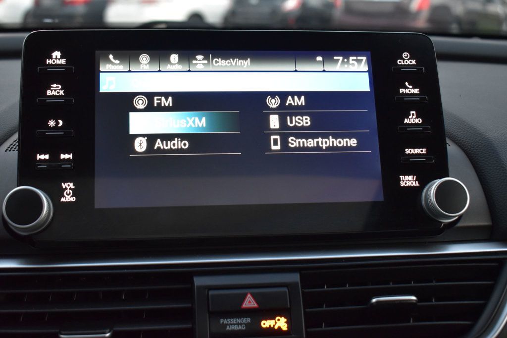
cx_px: 254
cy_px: 169
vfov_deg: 28.1
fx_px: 676
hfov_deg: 41.1
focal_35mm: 48
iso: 1600
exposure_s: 1/15
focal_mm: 32
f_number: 5.6
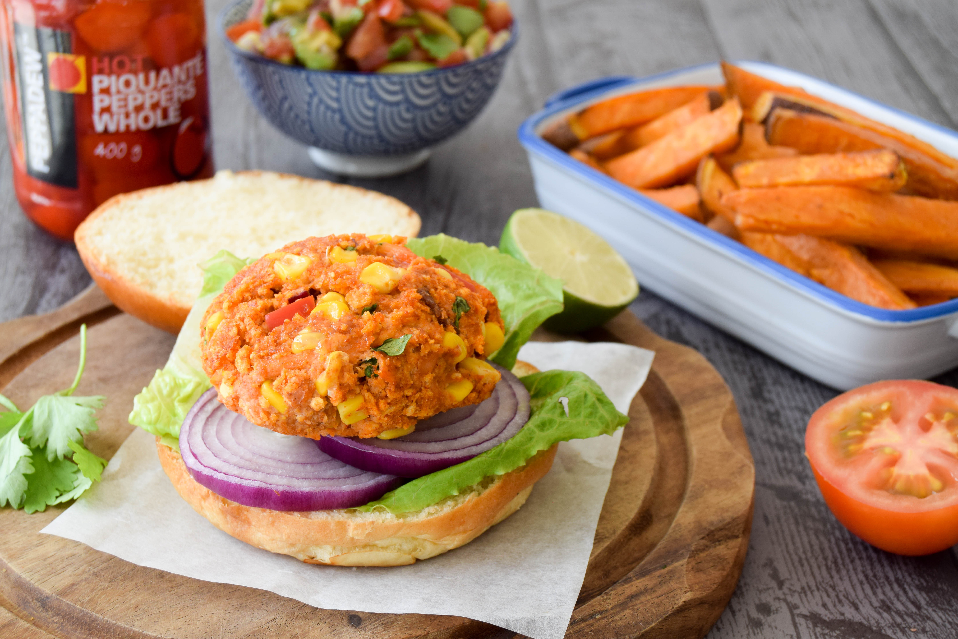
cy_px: 320
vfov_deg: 21.6
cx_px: 479
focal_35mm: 63
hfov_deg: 31.9
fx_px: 1676
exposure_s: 1/250
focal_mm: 42
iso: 400
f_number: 8
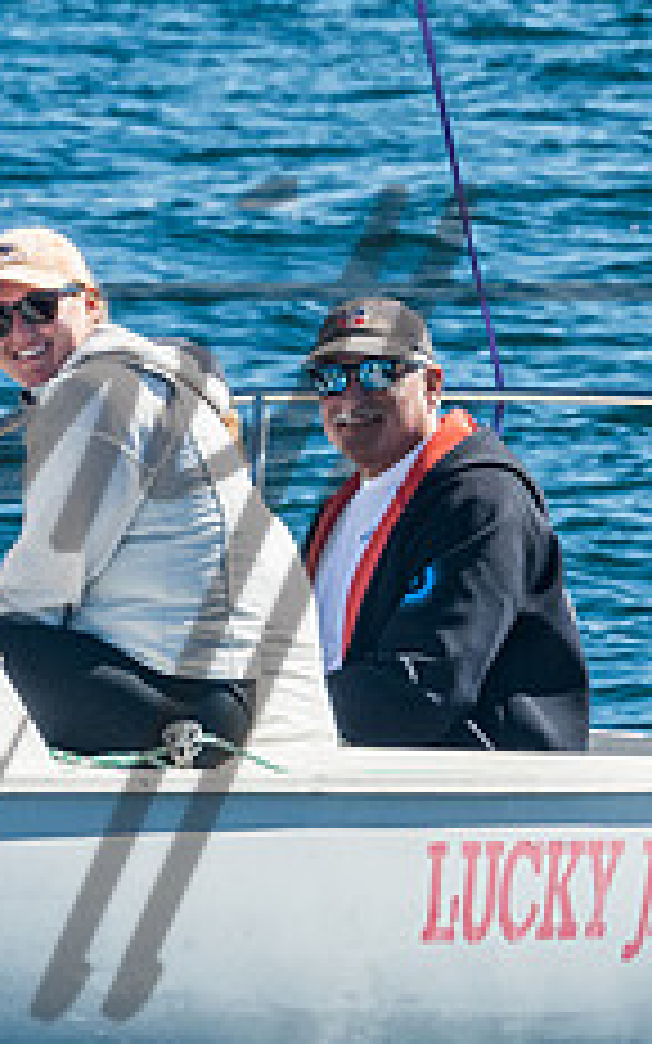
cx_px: 175
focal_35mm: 1003
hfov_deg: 1.3
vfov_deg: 2.1
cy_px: 230
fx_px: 28516
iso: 400
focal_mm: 200
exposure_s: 1/320
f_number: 10
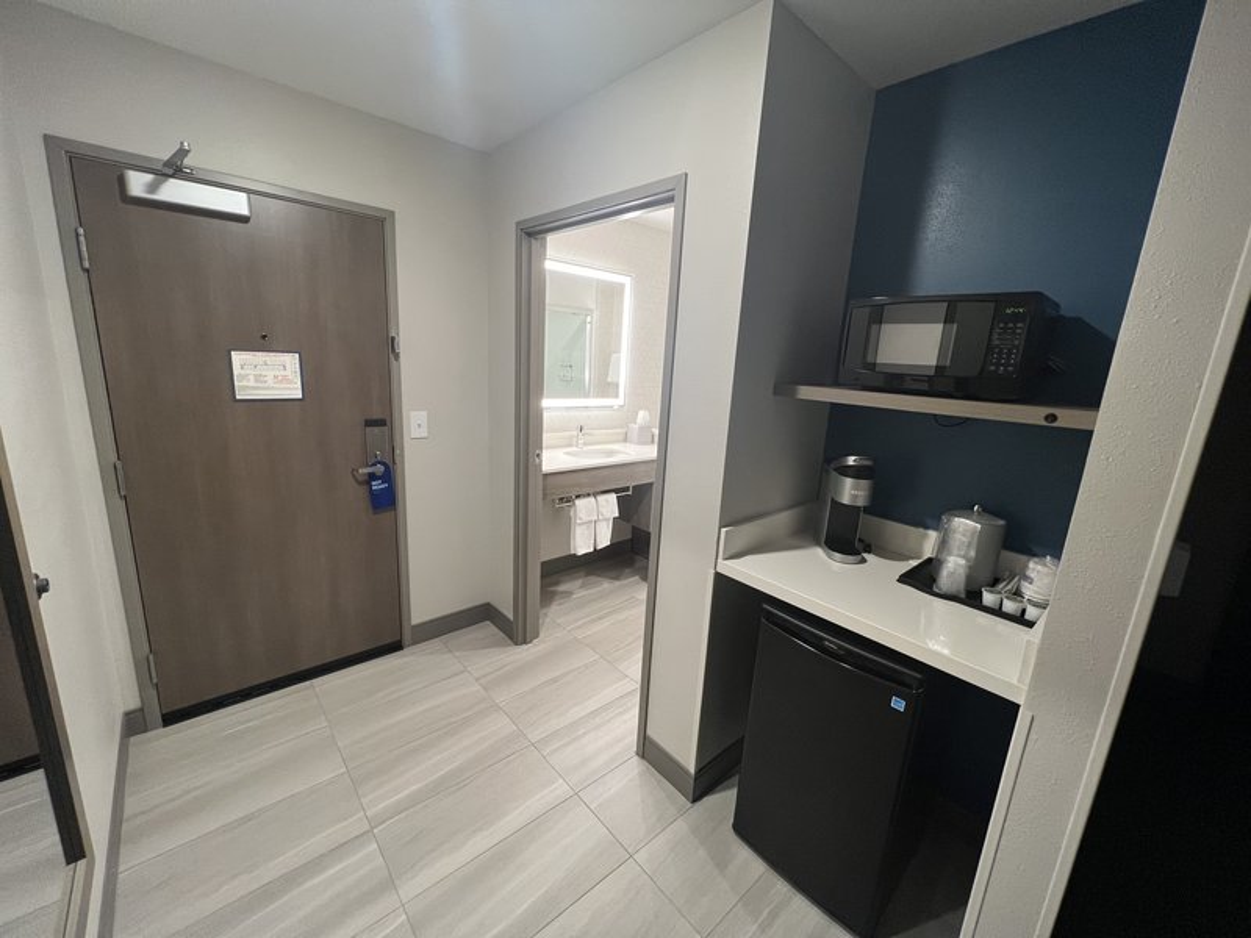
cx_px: 626
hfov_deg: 106.2
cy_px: 469
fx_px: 470
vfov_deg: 89.9
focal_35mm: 13
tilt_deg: -13.2
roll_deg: -3.0
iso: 200
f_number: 1.8
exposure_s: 1/60
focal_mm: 1.57
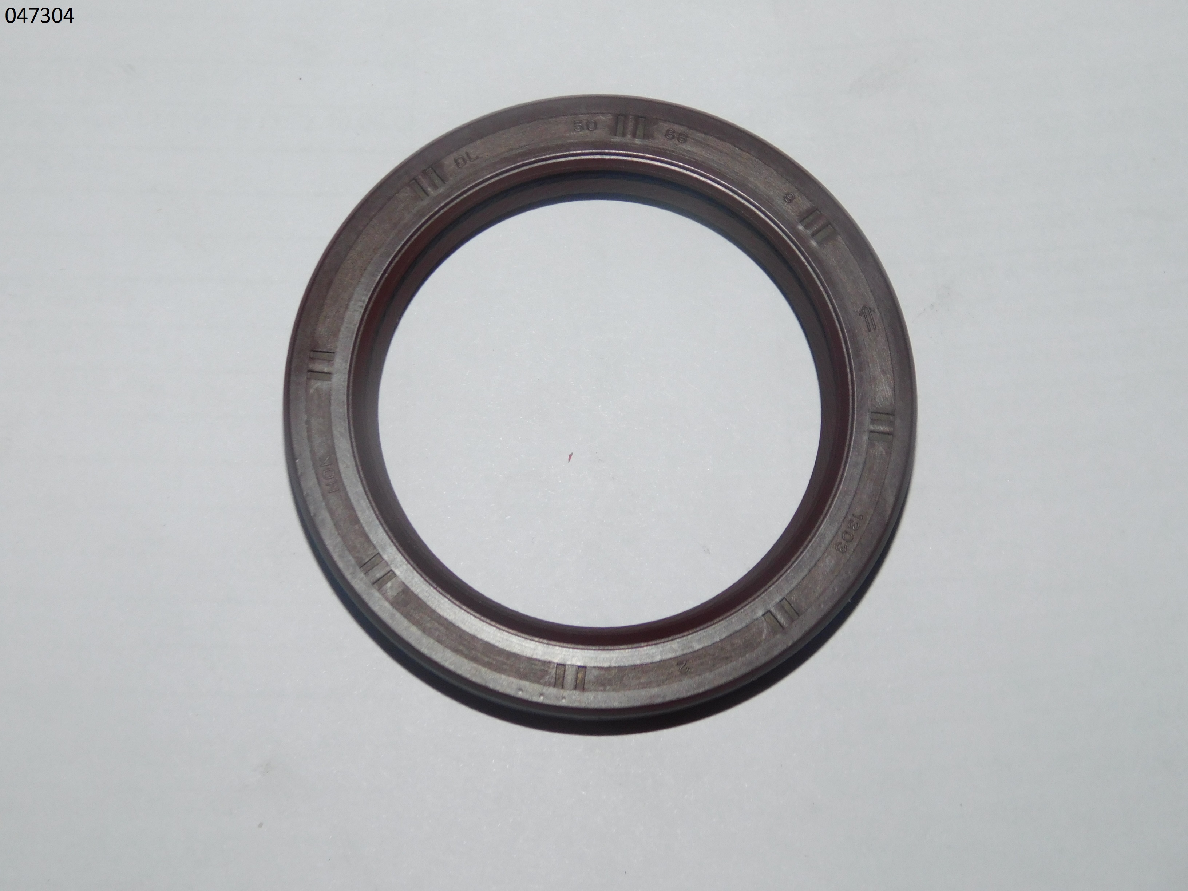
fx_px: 2265
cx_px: 594
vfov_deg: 22.3
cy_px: 446
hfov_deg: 29.4
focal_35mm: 66
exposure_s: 1/30
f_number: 4.2
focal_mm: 11.7
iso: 200
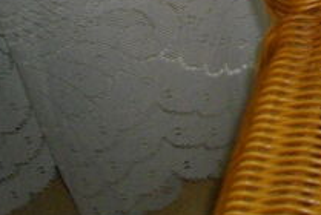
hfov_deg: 11.9
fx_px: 1420
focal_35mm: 159
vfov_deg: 8.4
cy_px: -160
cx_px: 571
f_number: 2.9
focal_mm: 5.7
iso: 200
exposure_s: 1/50
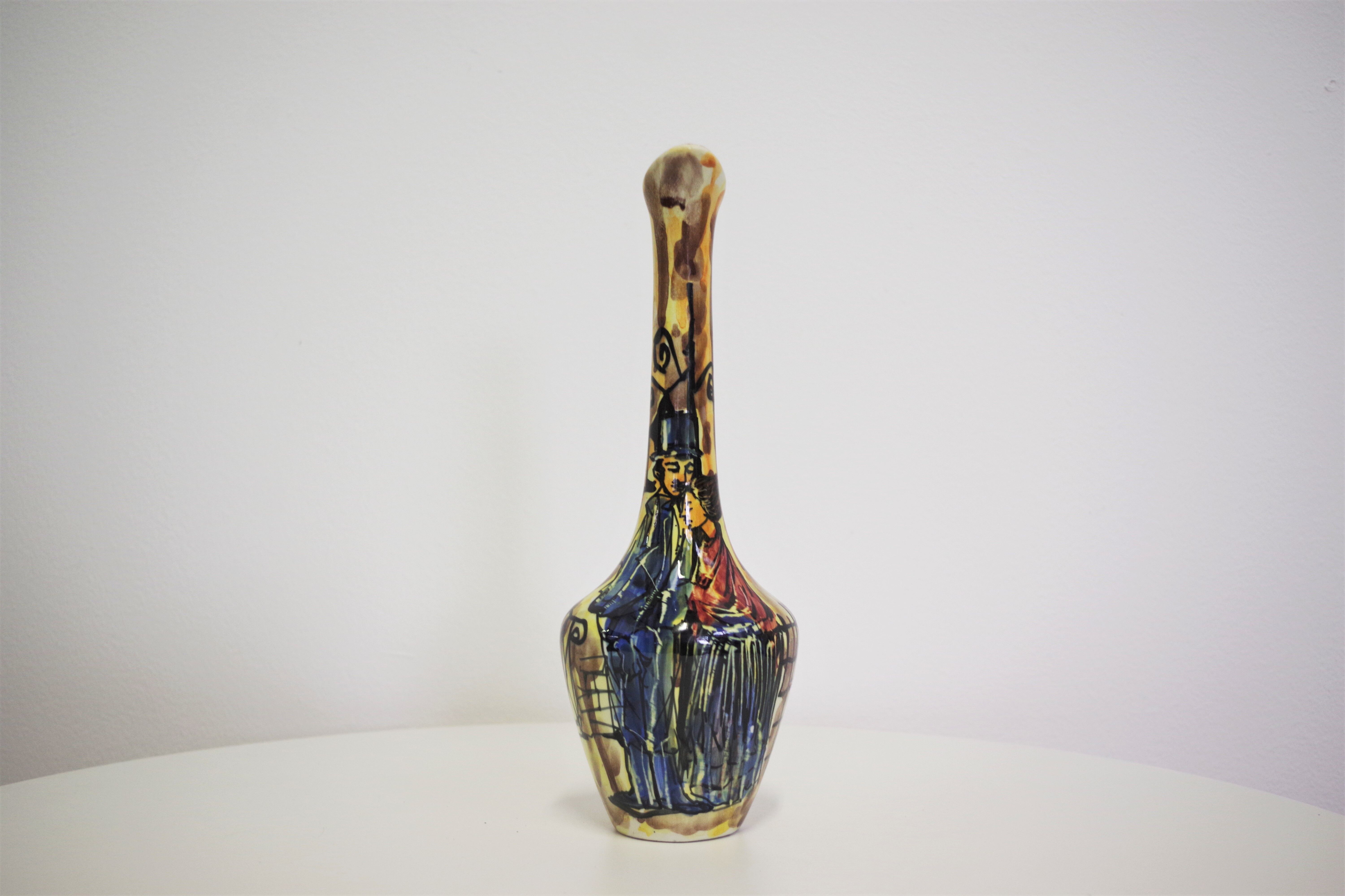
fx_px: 1457
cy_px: 448
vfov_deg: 34.2
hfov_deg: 49.6
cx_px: 672
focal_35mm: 39
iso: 400
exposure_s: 1/60
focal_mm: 26.25
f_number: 4
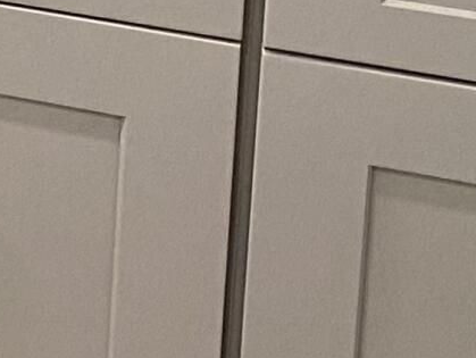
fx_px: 2560
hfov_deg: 8.4
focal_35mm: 186
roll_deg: +0.5
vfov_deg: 7.1
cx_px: -1092
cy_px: -707
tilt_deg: -10.0
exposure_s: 1/60
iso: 160
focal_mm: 4.25
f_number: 1.8
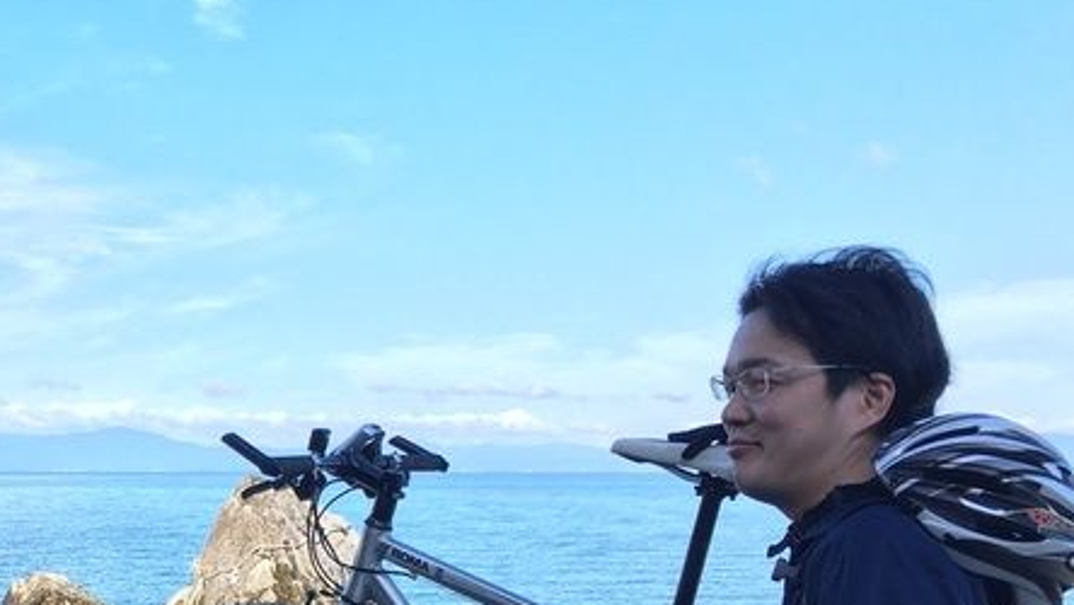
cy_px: 587
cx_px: 125
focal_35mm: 58
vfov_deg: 20.2
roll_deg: +0.0
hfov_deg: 34.2
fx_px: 1652
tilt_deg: -4.2
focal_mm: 4.15
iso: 25
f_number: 2.2
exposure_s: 1/587
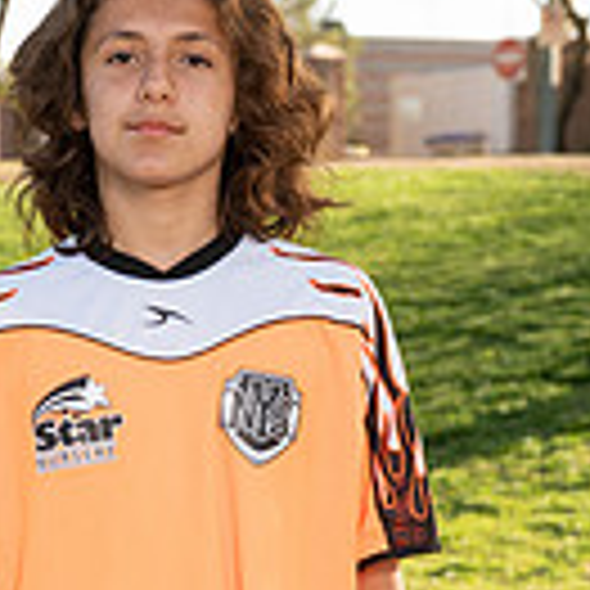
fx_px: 2931
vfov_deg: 11.2
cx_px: 191
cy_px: 793
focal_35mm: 152
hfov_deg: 11.5
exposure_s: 1/250
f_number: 4
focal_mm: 52
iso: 100
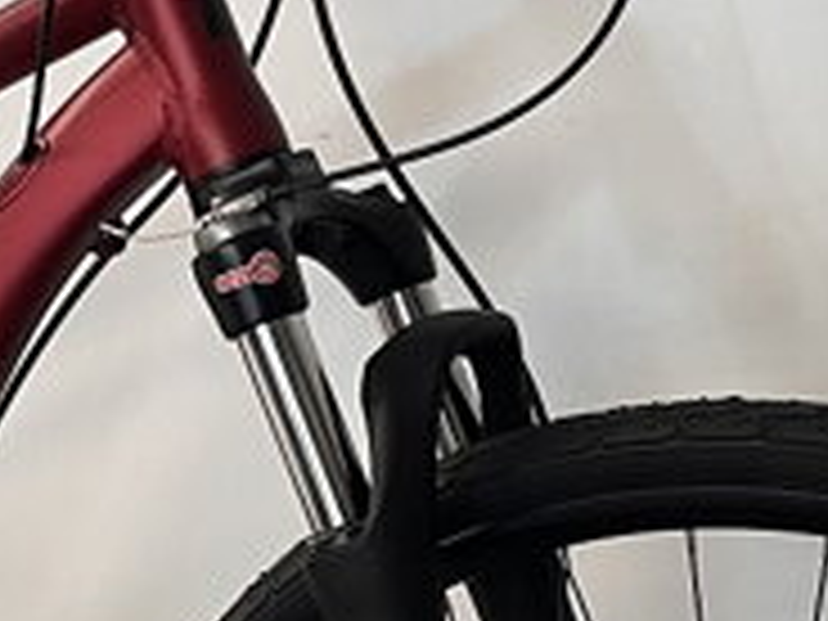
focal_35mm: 113
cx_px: 135
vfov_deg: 12.8
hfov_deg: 17.2
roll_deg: +5.1
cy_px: 698
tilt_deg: -14.9
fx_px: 2703
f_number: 1.6
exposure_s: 1/50
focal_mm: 5.1
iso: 160
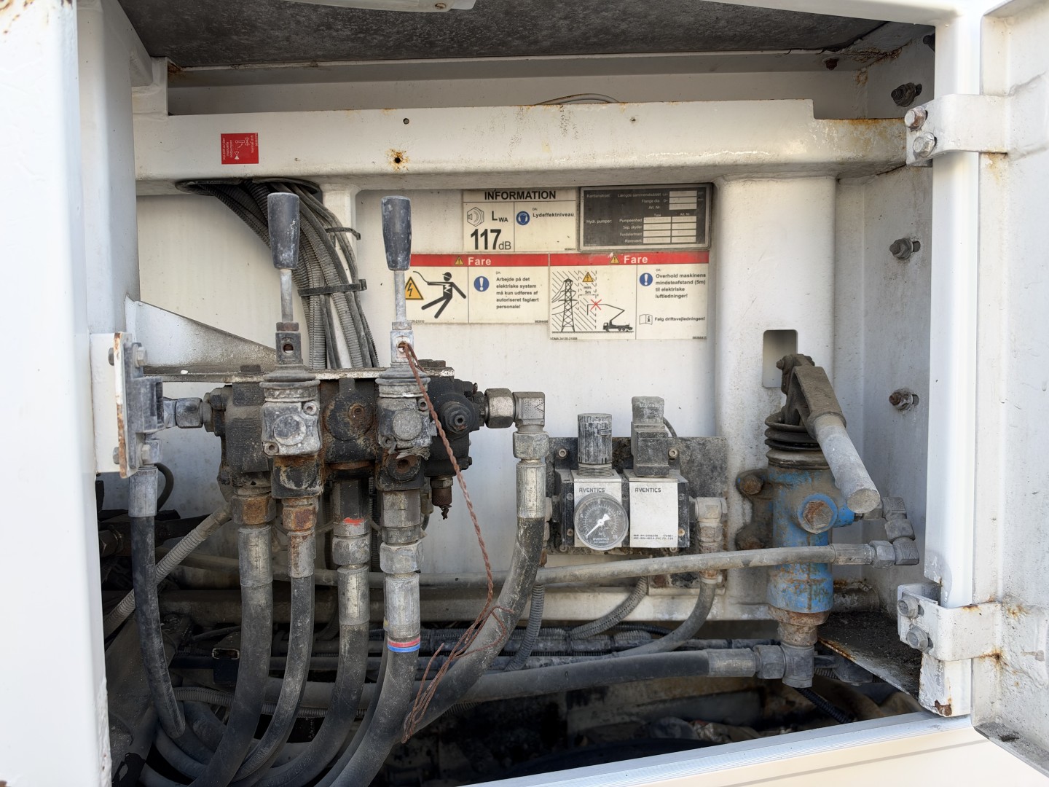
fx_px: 727
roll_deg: +1.8
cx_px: 524
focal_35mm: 24
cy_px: 394
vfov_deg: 56.8
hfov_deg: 71.6
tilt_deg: -2.9
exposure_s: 1/368
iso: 64
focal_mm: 6.93
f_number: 1.8
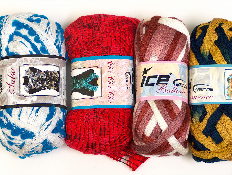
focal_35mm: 99
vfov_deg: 15.0
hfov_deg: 19.8
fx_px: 664
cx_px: 116
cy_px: 88
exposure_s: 1/14.3
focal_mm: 20.29
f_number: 2.9
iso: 200
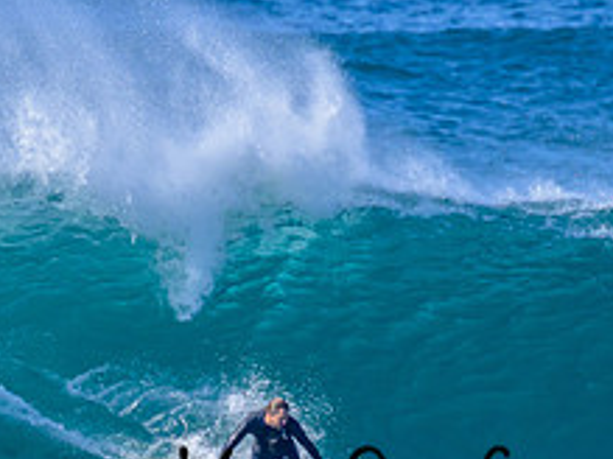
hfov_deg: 1.2
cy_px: 409
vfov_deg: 0.9
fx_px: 29062
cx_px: 359
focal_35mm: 1642
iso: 900
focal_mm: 560
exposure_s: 1/2000
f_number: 8
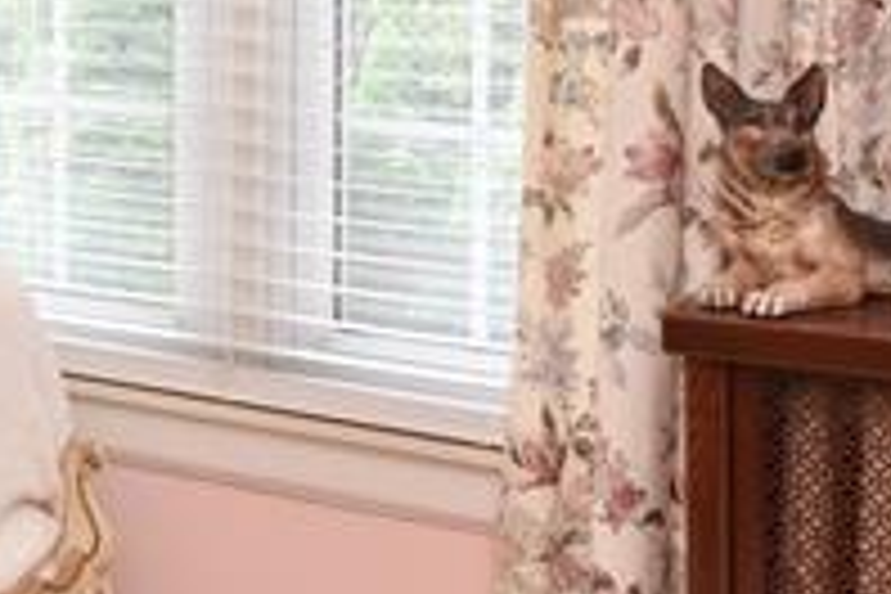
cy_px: -160
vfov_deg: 14.9
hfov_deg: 17.8
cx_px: -774
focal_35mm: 88
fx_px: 2178
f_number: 9
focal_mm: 17
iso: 800
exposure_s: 1/60
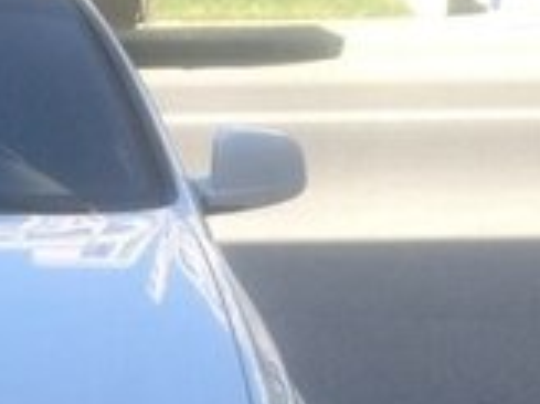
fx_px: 2214
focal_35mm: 142
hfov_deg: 13.5
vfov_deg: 10.2
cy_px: 568
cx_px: -103
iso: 50
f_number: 2.4
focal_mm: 4.28
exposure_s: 1/386
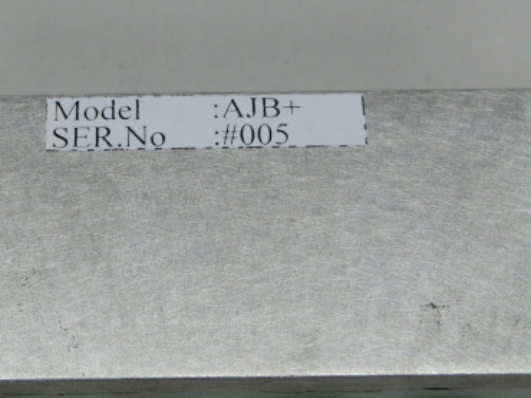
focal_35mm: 90
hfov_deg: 21.7
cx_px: 207
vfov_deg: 16.4
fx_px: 1380
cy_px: 257
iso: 80
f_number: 4.7
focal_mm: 9.3
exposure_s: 1/125
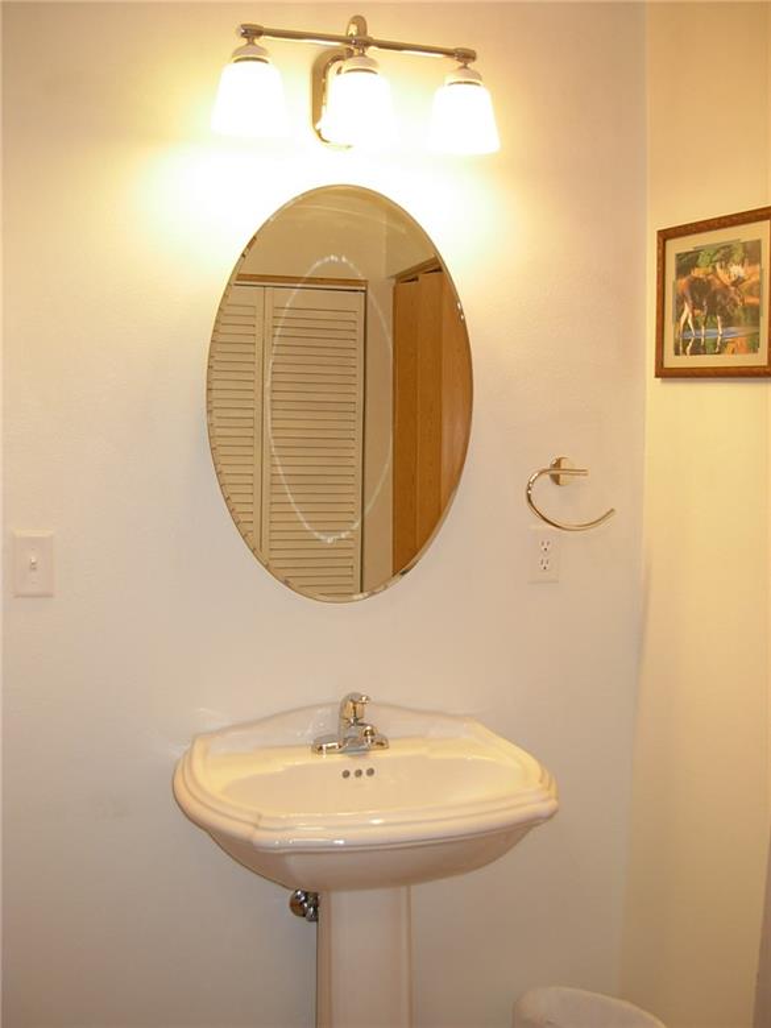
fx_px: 1128
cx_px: 386
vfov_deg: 49.0
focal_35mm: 38
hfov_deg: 37.7
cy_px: 514
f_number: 2.9
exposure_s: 1/22.6
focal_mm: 6.3
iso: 79
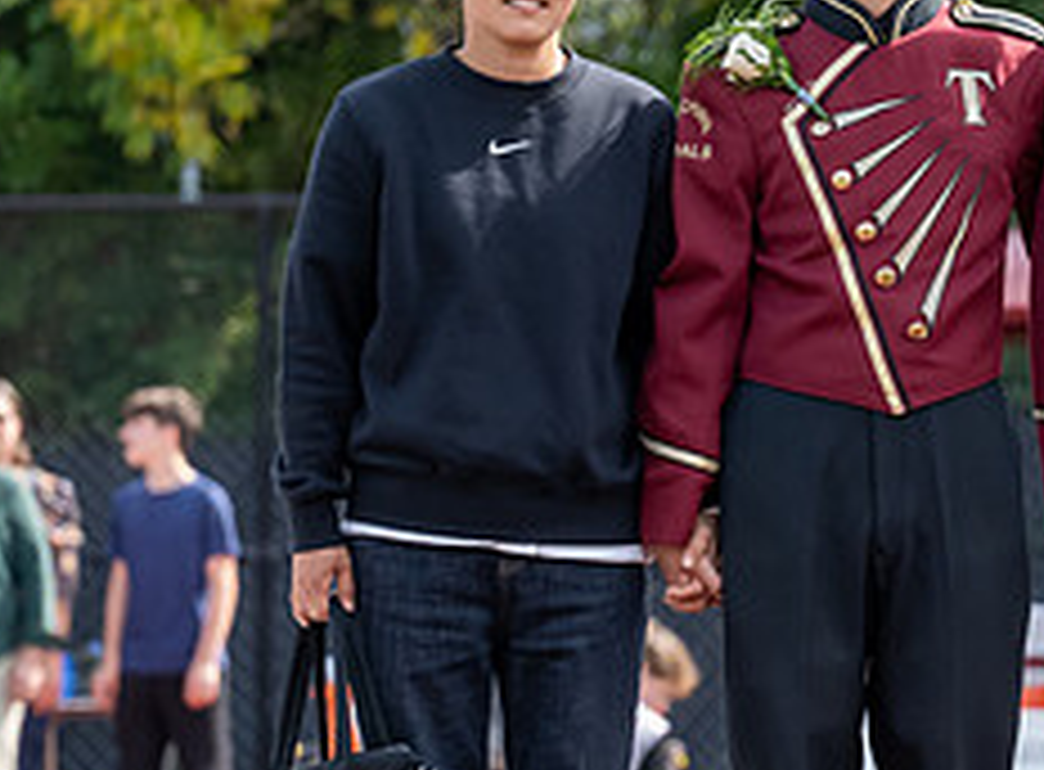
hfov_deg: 3.3
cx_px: 1347
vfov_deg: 2.5
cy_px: 283
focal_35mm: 595
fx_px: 17834
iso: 1100
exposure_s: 1/1000
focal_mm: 180
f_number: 5.6
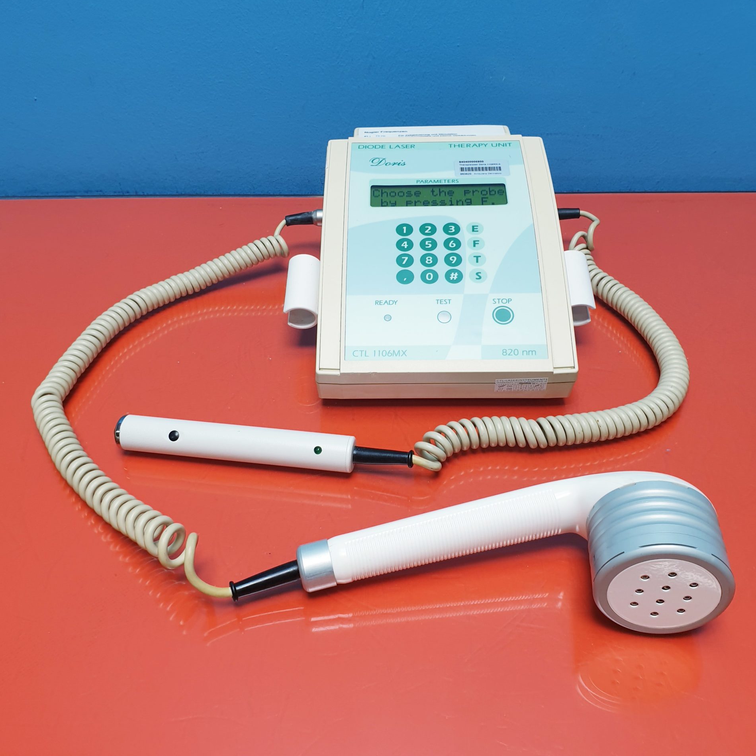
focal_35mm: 31
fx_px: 766
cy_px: 348
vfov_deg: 52.5
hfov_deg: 52.5
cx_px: 382
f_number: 2.4
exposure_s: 1/50
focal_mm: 4.3
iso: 50
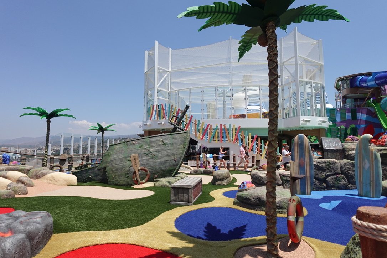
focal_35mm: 20
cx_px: 194
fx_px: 215
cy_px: 129
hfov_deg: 84.0
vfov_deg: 61.9
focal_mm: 7.6
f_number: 2
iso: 125
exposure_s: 1/4000
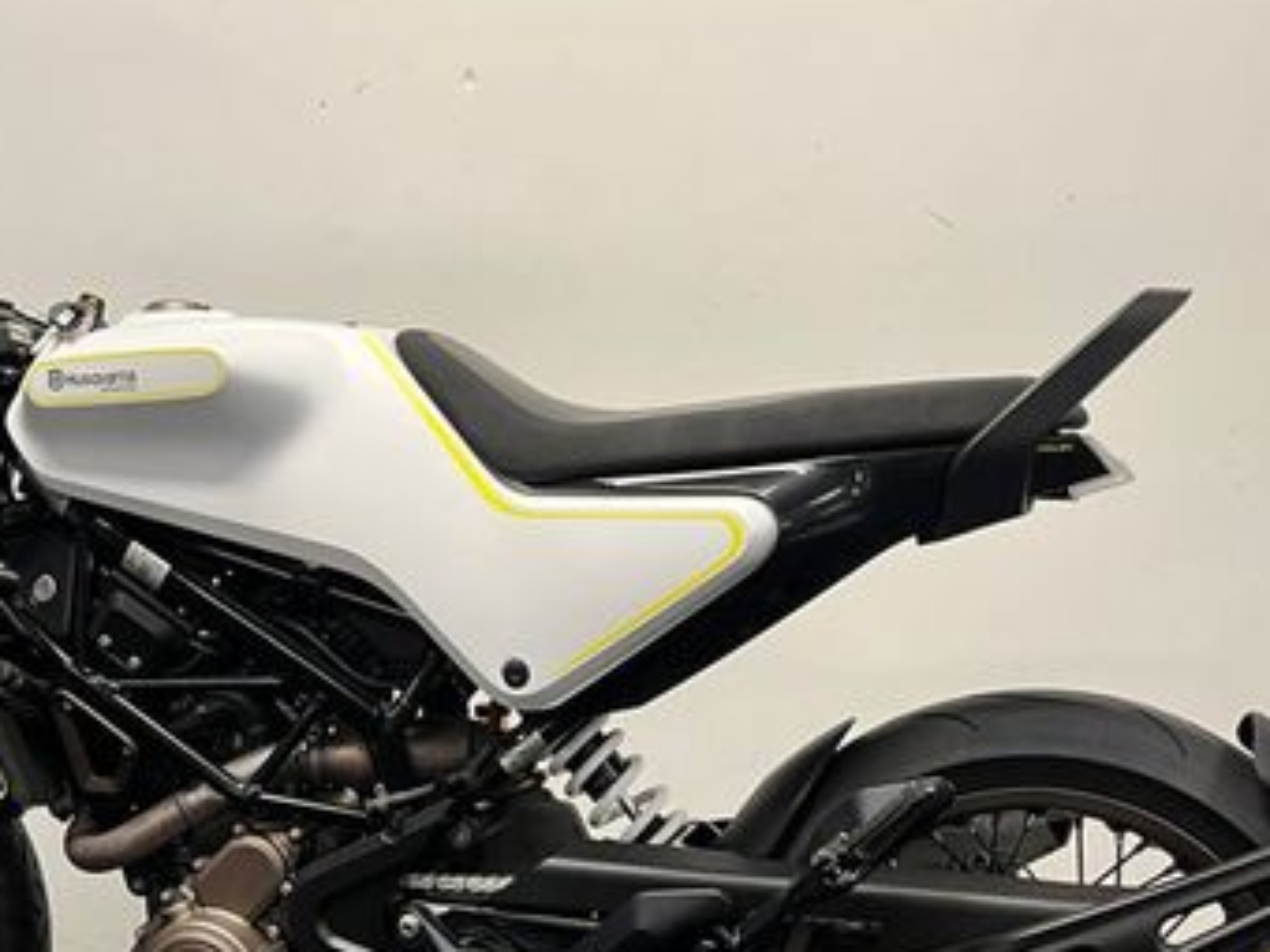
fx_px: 1798
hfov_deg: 38.8
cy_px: 870
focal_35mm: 49
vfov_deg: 28.5
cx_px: 512
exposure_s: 1/50
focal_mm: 5.1
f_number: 1.6
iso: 125
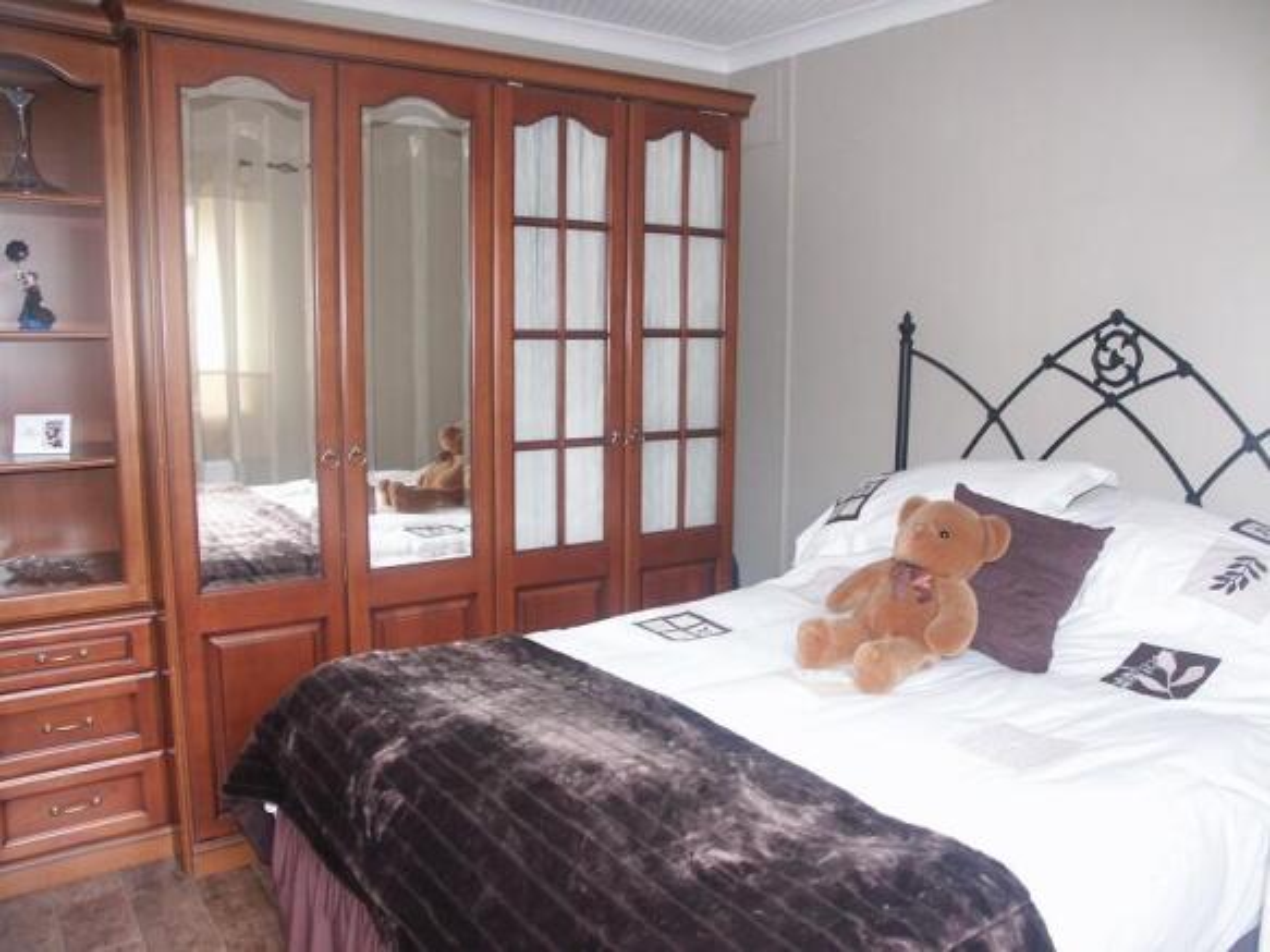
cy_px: 476
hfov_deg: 61.7
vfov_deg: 48.2
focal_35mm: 29
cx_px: 635
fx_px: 1064
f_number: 2.8
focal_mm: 7.48
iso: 200
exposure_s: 1/45
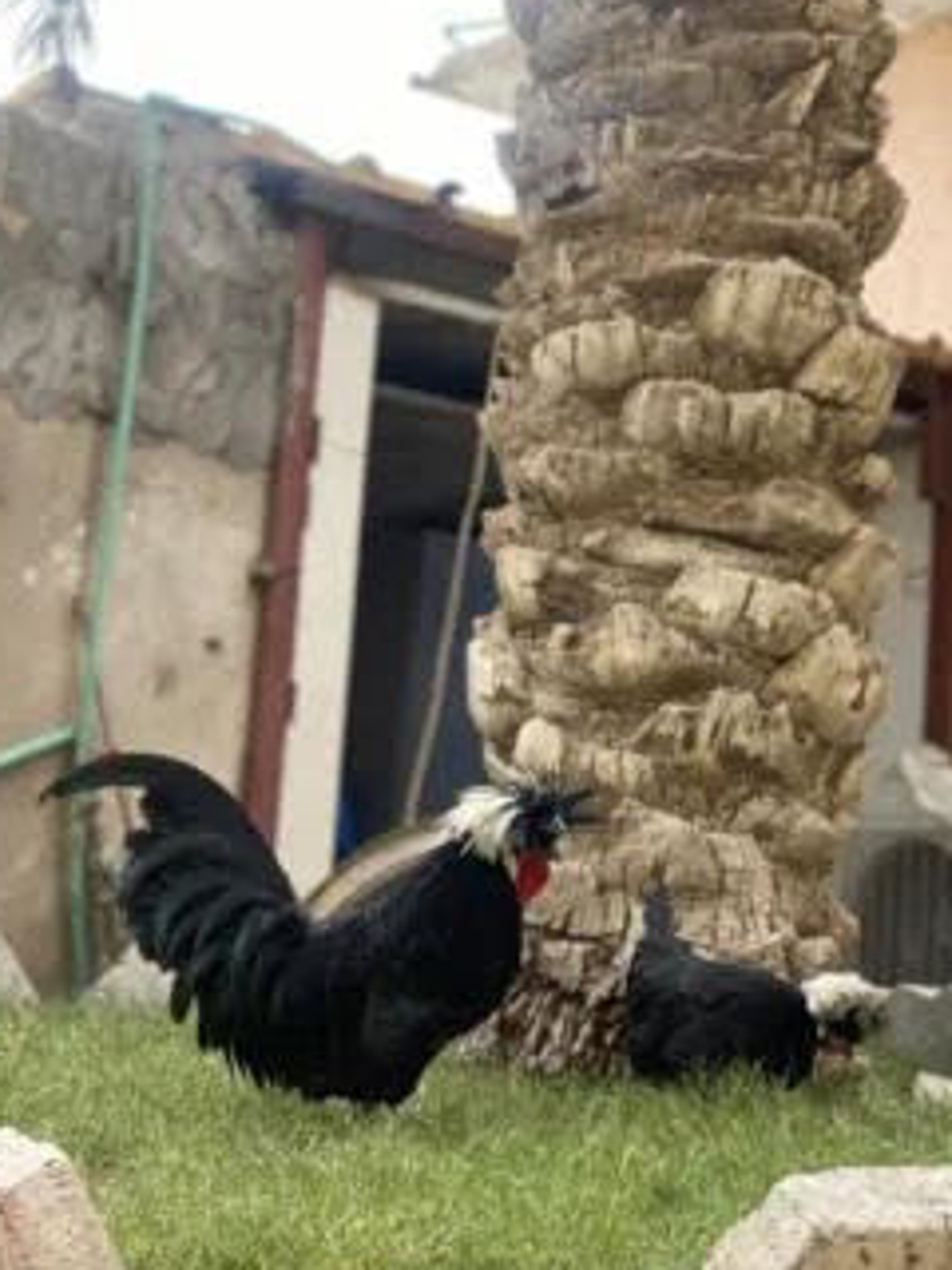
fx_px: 2383
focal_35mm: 65
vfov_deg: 29.8
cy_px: 643
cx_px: 476
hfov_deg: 22.6
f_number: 2
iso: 64
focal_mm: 6
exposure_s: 1/122
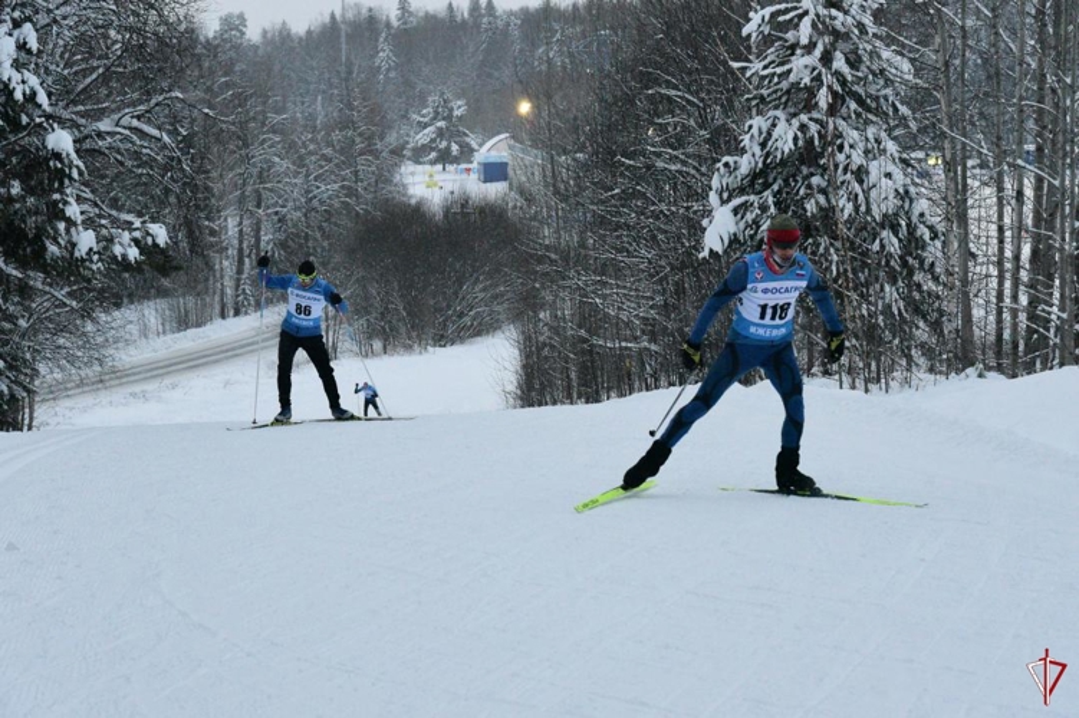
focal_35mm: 82
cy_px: 359
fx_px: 2457
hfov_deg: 24.8
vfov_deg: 16.6
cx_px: 540
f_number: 7.1
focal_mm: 82
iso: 12800
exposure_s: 1/800
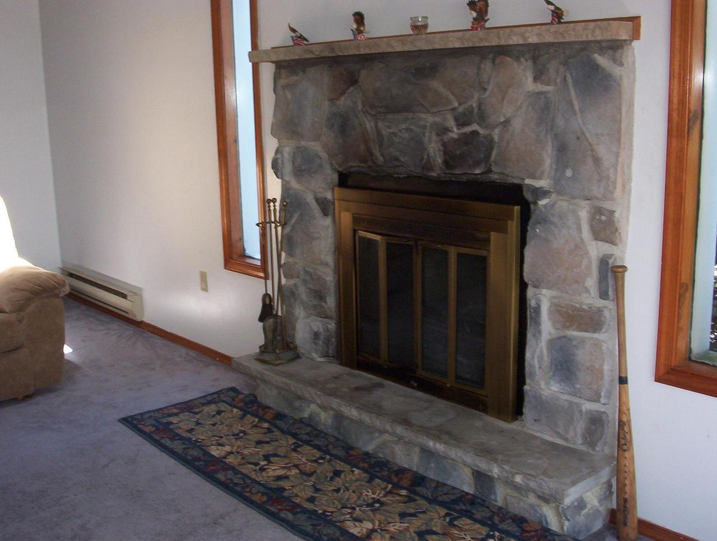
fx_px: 810
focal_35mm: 39
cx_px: 358
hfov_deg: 47.8
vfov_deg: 37.0
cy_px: 270
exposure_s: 1/30
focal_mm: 6
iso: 140
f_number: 4.5
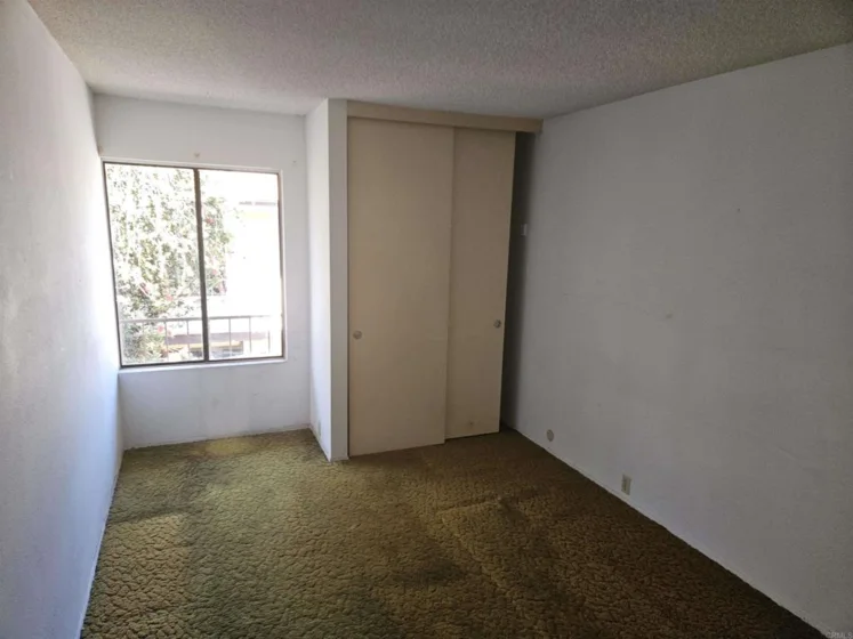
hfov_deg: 73.9
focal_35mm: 23
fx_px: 567
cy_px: 320
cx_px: 426
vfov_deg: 58.9
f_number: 1.8
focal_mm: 5.4
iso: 64
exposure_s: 1/60
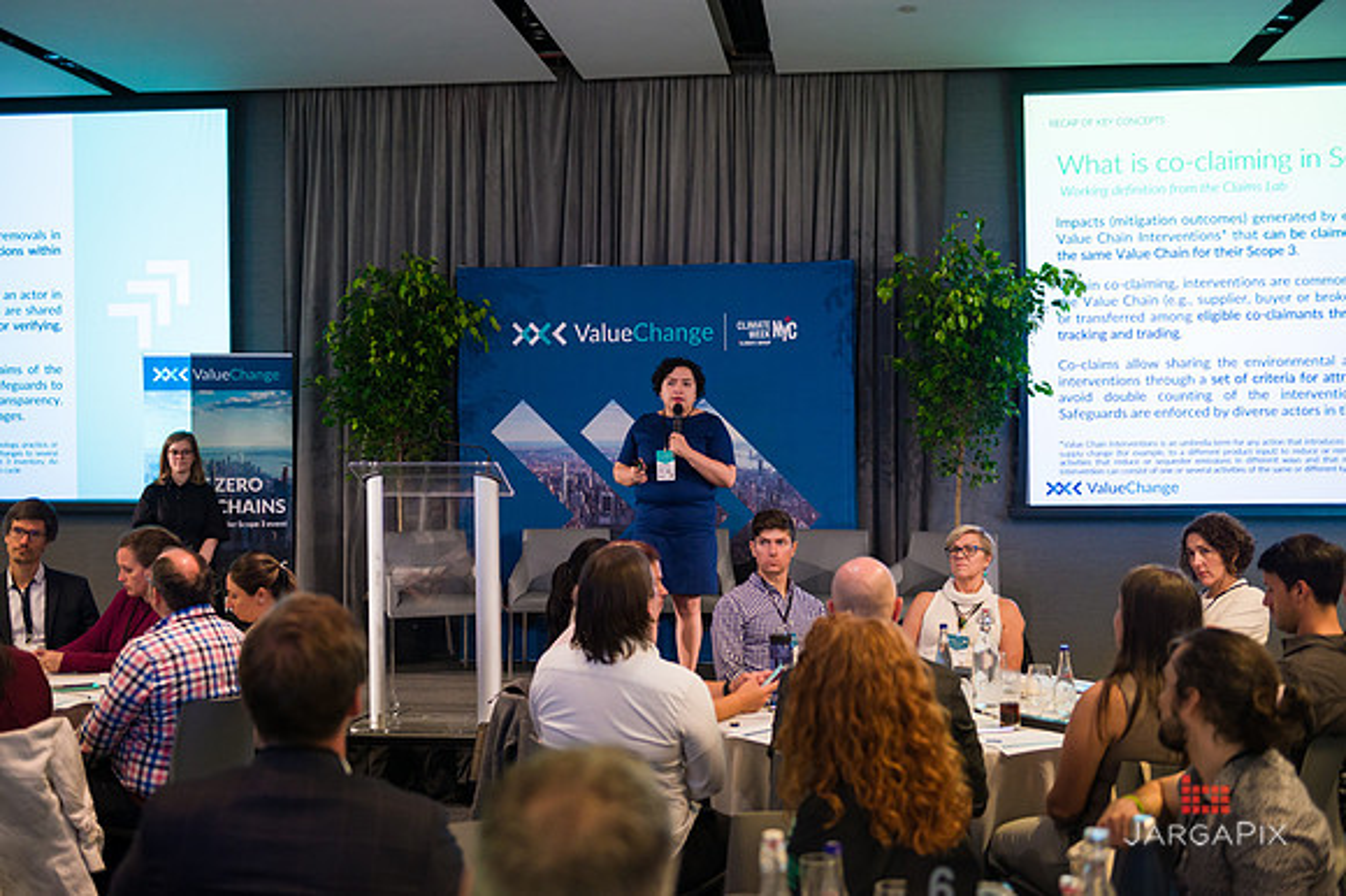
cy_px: 448
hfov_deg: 45.7
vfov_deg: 31.3
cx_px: 673
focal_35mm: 43
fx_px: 1598
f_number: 3.2
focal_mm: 42
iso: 1600
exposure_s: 1/200
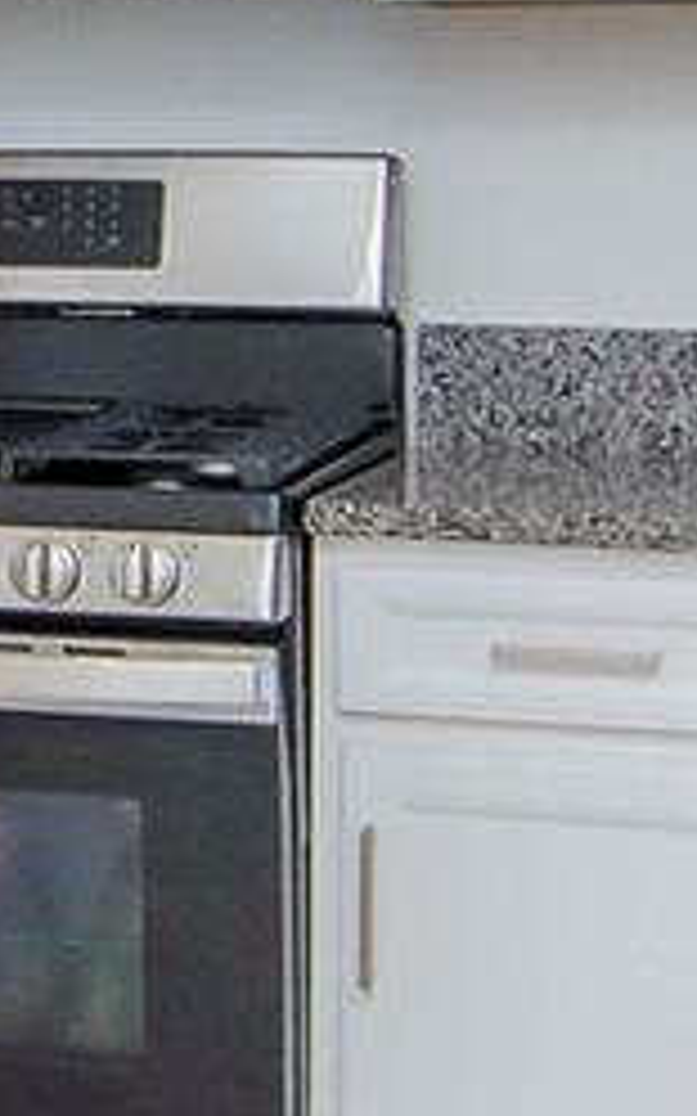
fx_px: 3291
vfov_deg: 18.9
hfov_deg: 11.4
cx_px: -486
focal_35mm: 108
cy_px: 135
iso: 640
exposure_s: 1/160
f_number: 8
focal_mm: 11
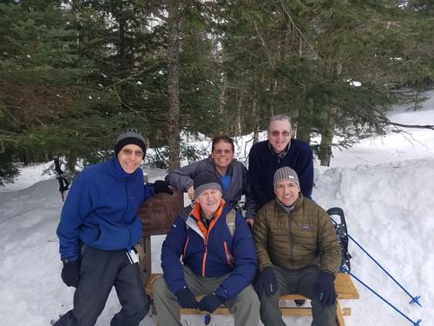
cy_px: 163
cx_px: 217
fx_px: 326
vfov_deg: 53.1
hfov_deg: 67.3
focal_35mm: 26
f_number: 1.7
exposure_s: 1/746
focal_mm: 4.2
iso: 50
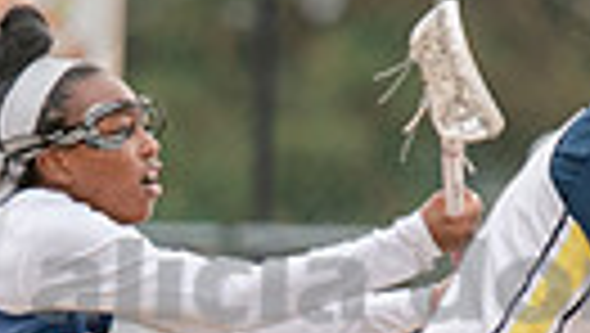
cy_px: 678
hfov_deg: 1.2
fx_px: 28142
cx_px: 203
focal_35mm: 1797
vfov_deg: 0.7
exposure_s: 1/1250
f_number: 2.8
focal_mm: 200
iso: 320
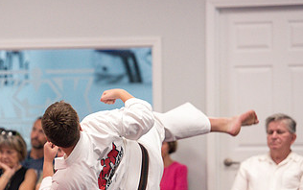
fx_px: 2537
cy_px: 166
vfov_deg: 4.3
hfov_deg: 6.8
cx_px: 83
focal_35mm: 307
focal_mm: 160
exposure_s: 1/400
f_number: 3.5
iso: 1600
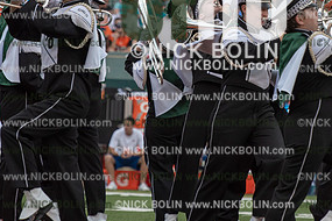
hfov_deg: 5.1
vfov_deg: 3.4
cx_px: 204
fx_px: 3753
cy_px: 16
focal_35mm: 407
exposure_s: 1/1250
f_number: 5.6
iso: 400
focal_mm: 200
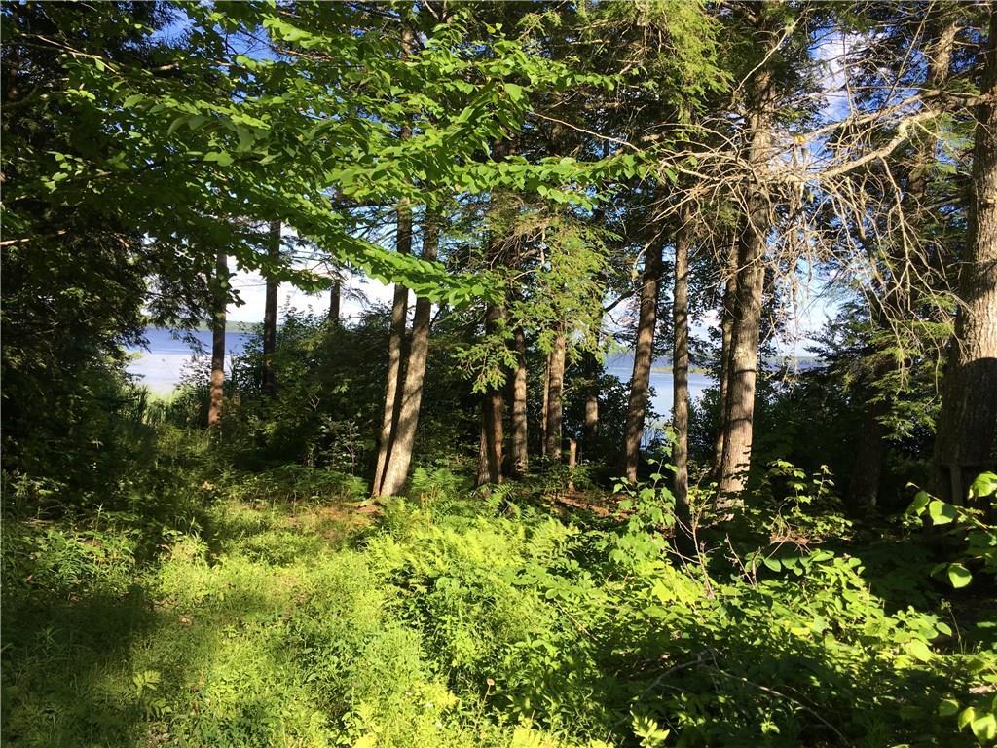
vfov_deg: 48.2
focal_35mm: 29
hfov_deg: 61.7
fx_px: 835
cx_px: 498
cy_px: 374
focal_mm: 4.15
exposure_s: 1/523
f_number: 2.2
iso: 25
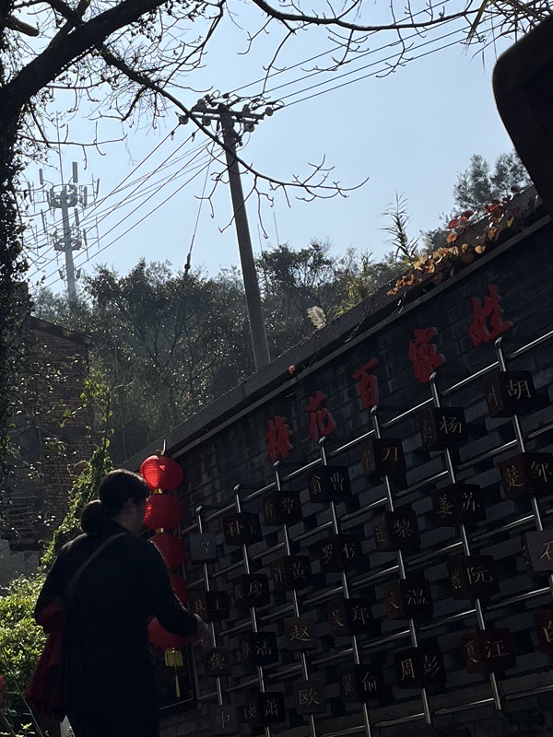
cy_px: 170
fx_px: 1385
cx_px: 107
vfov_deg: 29.3
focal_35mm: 65
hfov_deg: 22.3
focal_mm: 5.1
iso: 50
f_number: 1.6
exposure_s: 1/10870
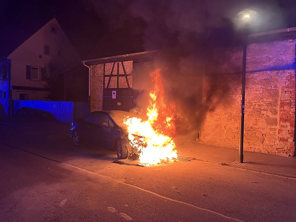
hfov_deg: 67.3
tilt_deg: -6.0
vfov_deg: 53.1
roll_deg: -1.3
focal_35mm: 26
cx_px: 148
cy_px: 111
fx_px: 222
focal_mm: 5.1
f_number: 1.6
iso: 250
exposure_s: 1/60
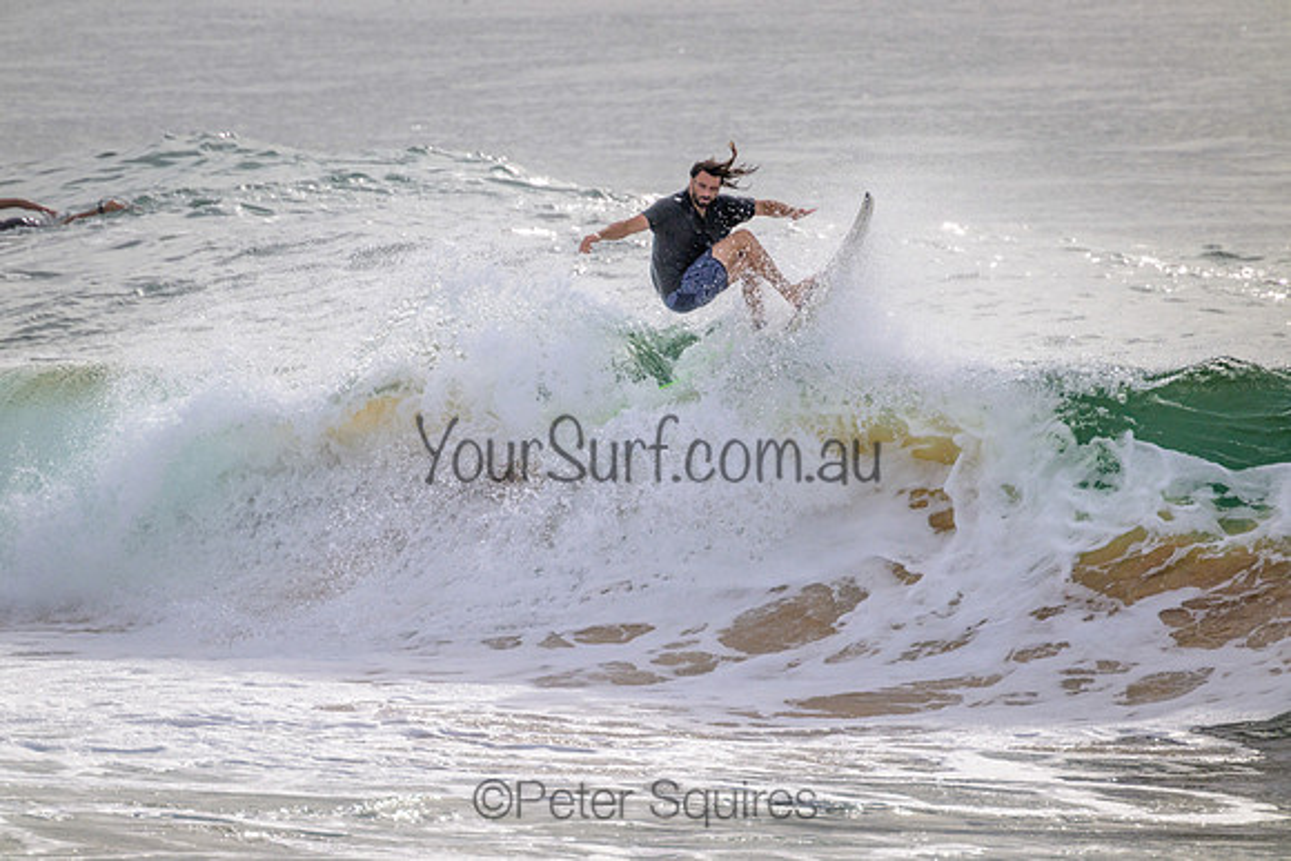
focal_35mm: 800
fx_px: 28694
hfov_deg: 2.6
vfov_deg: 1.7
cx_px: 646
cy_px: 430
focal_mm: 800
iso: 560
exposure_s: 1/2000
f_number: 11
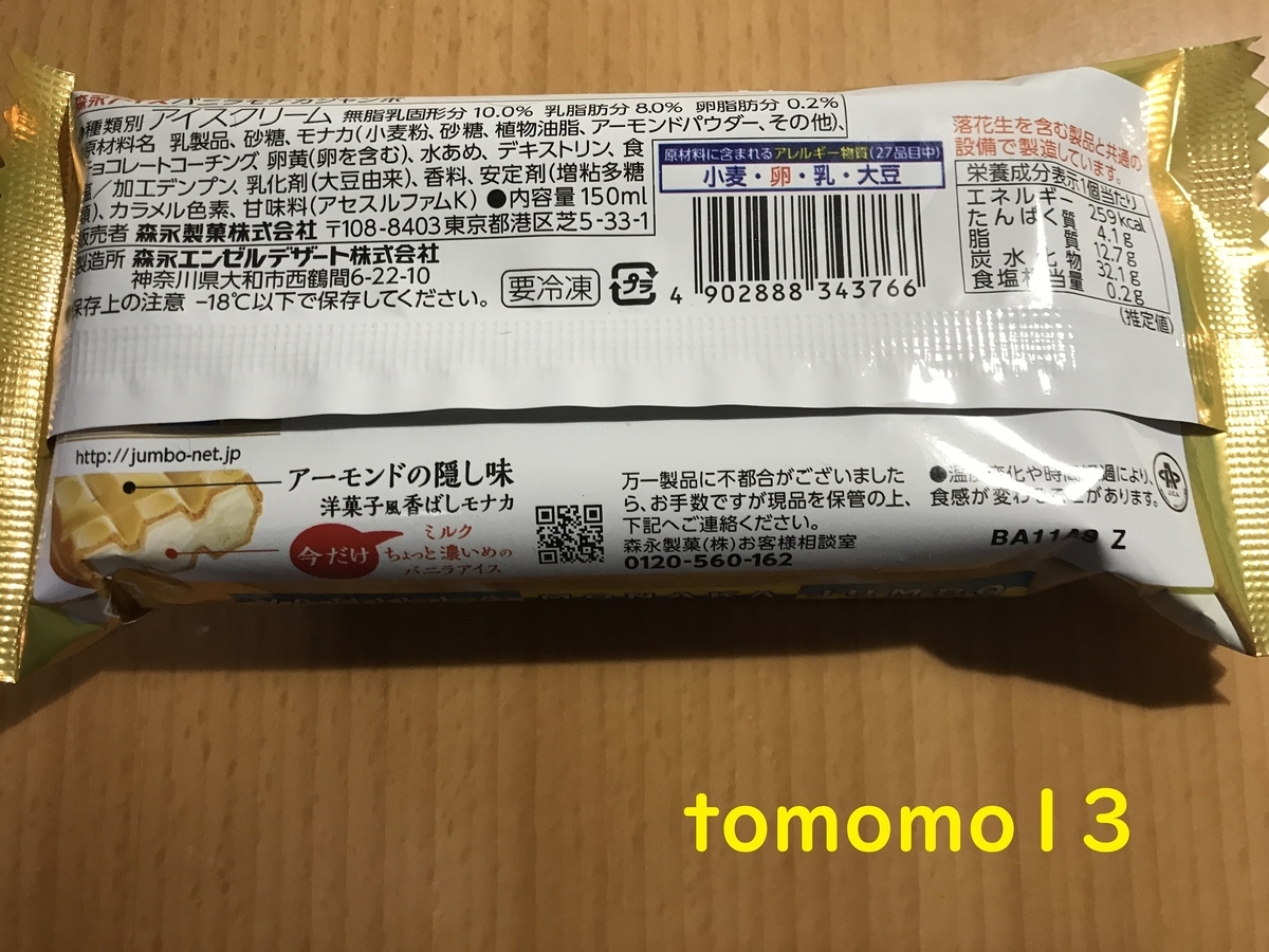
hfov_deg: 63.4
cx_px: 634
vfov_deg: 49.7
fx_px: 1026
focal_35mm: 28
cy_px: 476
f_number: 1.8
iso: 50
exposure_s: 1/17
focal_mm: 3.99
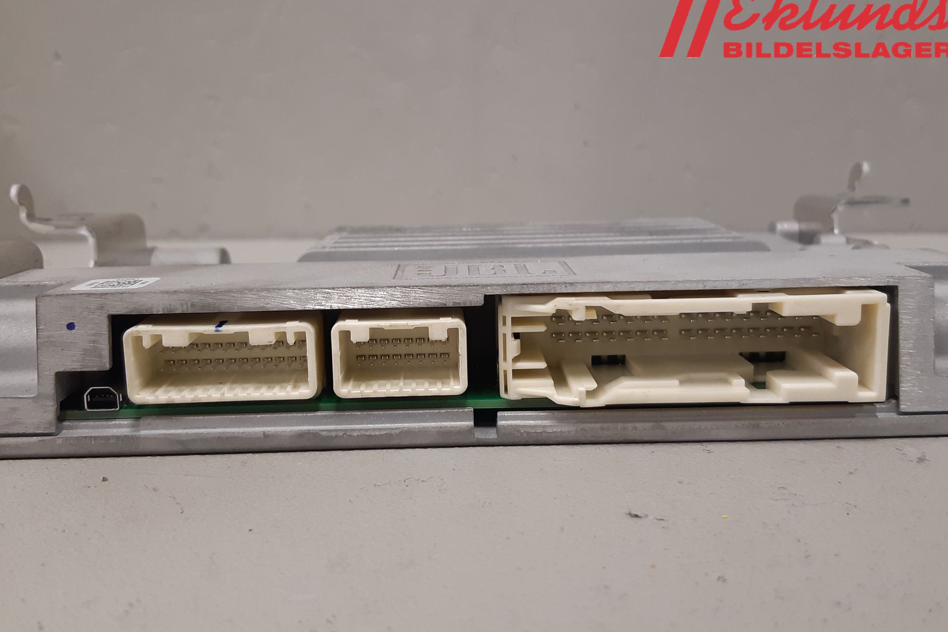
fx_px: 737
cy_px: 345
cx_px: 462
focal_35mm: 28
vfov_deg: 46.4
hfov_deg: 65.5
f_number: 1.7
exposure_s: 1/50
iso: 125
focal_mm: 3.93
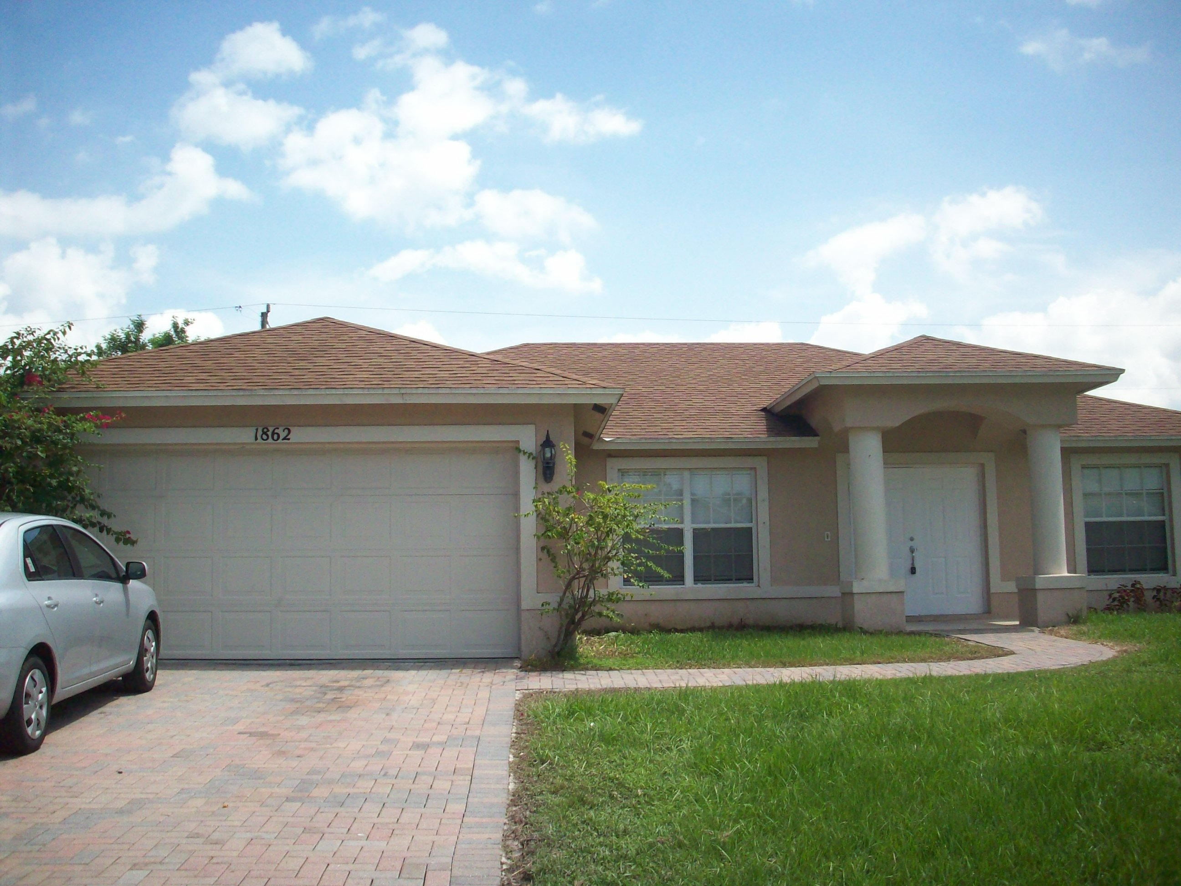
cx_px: 590
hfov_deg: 50.1
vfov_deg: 38.7
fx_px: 1262
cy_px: 443
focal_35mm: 37
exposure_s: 1/569
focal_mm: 6.2
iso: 160
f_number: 5.6
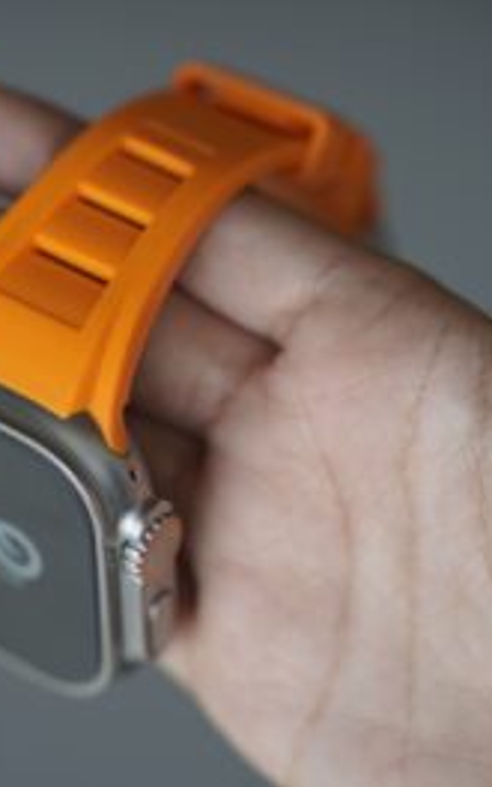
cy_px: 392
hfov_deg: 11.3
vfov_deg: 18.0
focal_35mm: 116
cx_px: 125
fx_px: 2489
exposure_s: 1/80
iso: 100
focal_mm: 75
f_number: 4
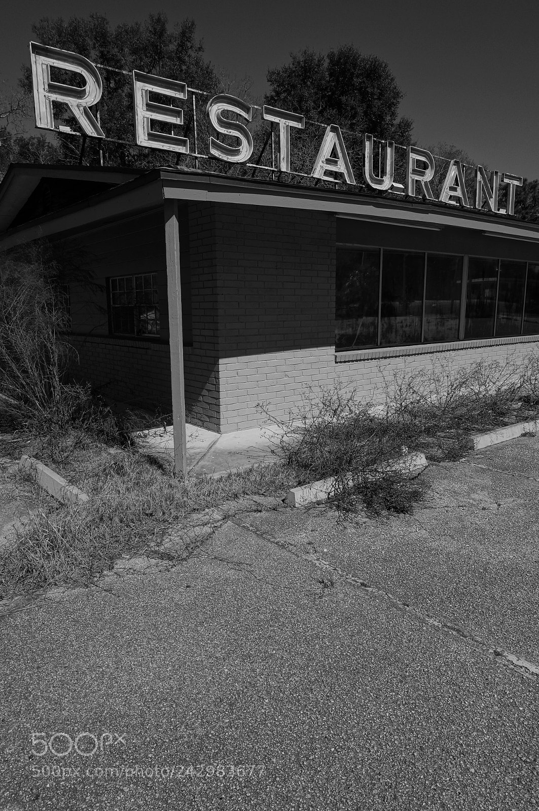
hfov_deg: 53.0
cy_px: 406
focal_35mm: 24
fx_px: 540
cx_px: 270
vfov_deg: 73.8
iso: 200
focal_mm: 16
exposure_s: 1/800
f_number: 11
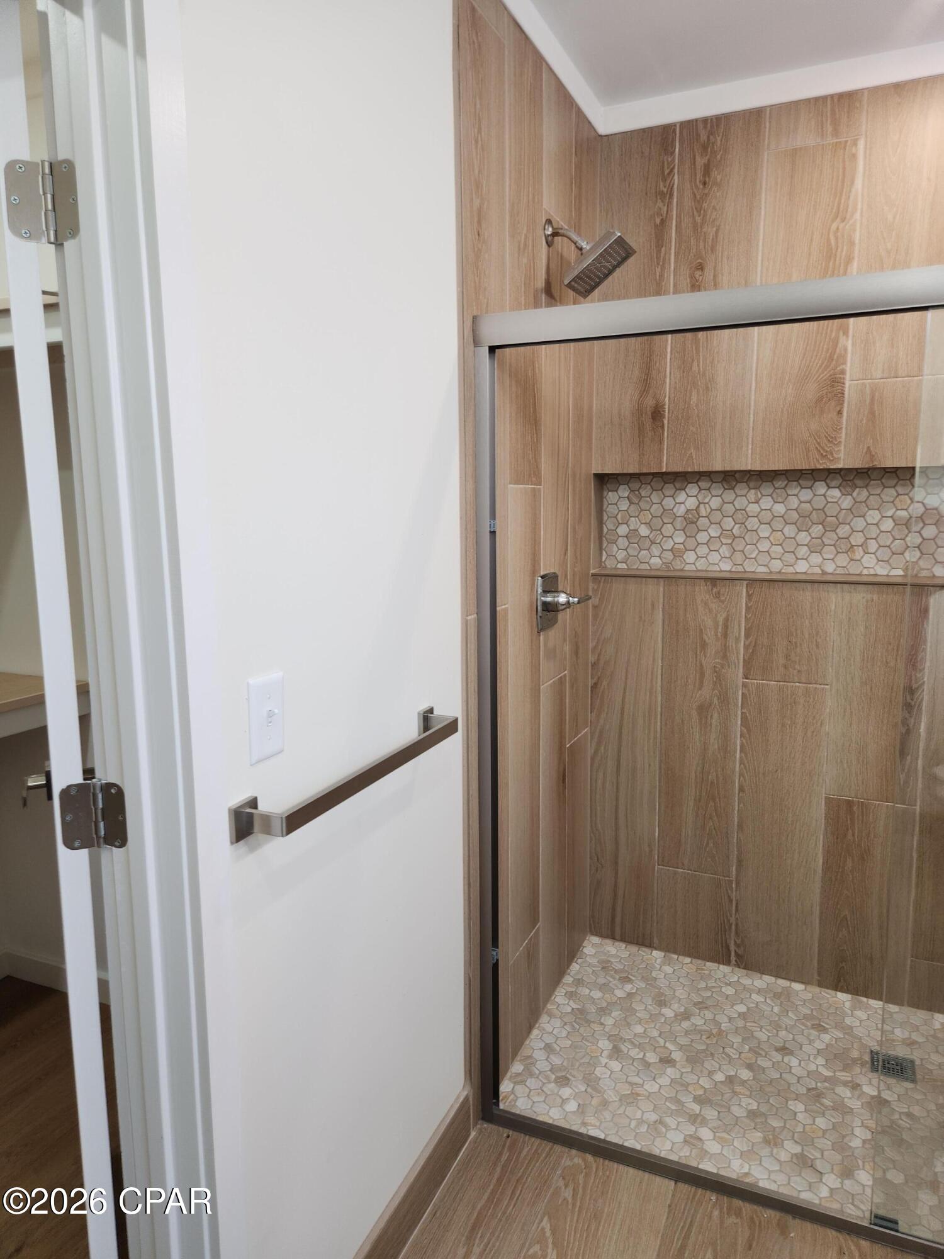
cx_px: 472
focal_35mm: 23
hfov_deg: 58.9
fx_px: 836
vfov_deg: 73.9
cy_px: 630
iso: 64
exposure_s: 1/60
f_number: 1.8
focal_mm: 5.4
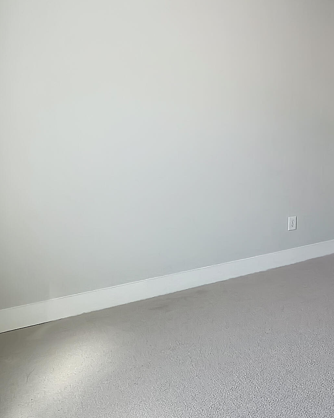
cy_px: 171
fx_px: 395
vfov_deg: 55.3
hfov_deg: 37.1
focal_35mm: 32
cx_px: 381
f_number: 2.2
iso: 50
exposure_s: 1/121
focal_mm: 2.22
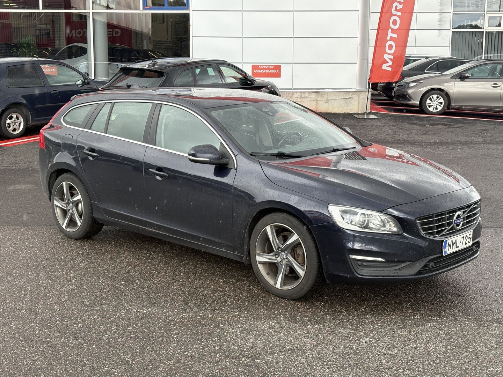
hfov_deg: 36.8
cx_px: 252
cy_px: 188
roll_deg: +0.2
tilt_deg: -8.3
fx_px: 756
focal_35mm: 52
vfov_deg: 28.0
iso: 40
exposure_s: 1/310
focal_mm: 5.96
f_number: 1.6
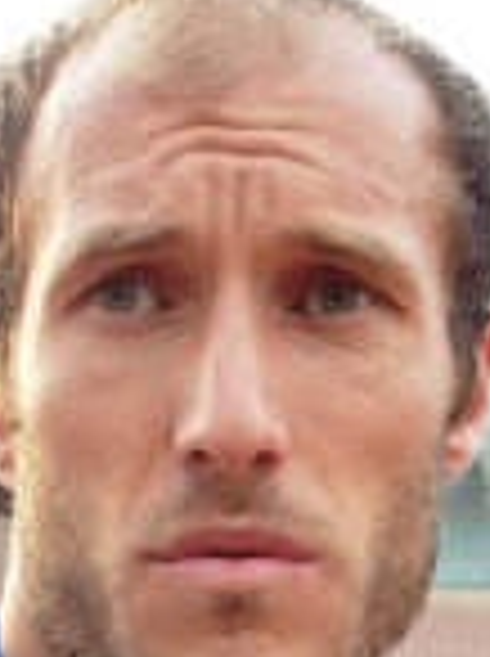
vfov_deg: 16.6
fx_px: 2177
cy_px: 749
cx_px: 99
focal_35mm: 115
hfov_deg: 12.8
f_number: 2.9
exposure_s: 1/60
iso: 100
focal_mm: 9.86
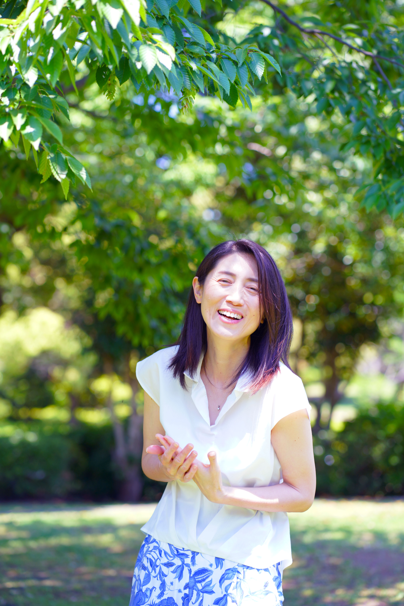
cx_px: 202
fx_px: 1431
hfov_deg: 16.1
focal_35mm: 85
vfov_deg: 23.9
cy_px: 303
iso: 160
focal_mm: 85
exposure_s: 1/250
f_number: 3.2
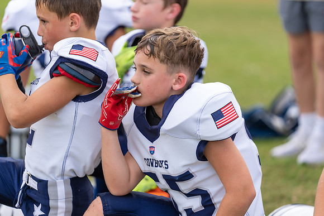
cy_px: 108
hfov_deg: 11.0
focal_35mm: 187
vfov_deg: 7.3
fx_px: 1685
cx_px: 162
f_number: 2.8
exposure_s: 1/500
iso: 100
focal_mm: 178
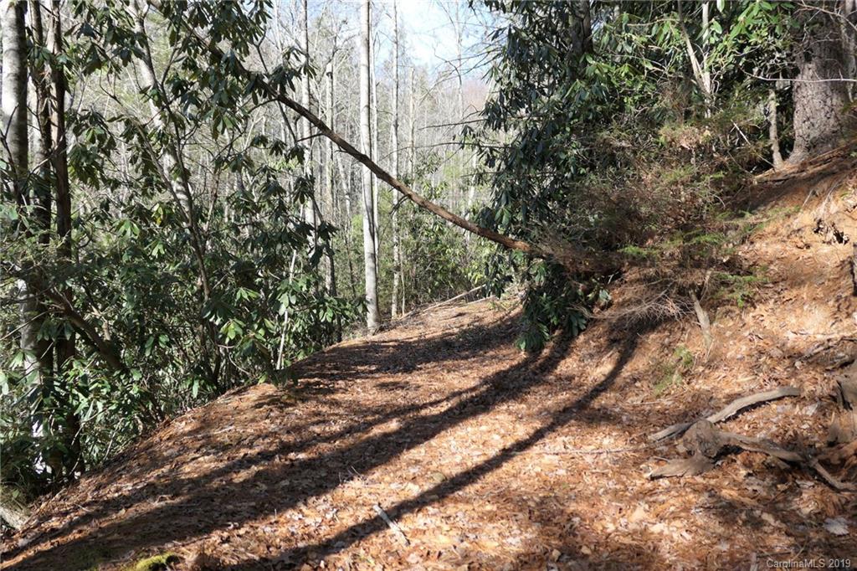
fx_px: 571
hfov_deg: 73.8
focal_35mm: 24
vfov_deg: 53.1
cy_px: 286
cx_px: 428
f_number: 1.4
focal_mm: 8.8
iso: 125
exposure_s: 1/1600
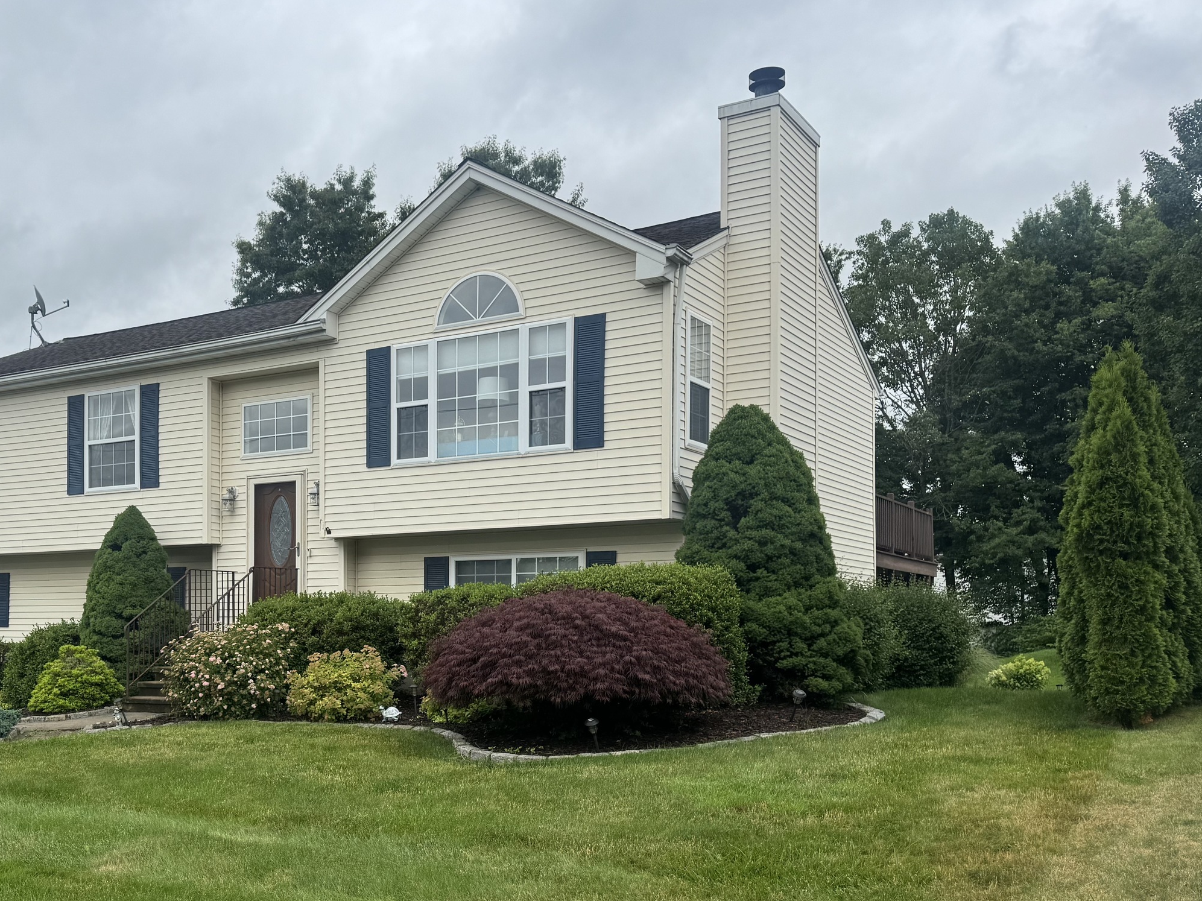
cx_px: 332
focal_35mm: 37
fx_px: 1285
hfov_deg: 48.6
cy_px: 596
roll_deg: -0.5
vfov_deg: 38.2
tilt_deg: +2.4
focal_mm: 6.76
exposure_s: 1/2710
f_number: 1.78
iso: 80
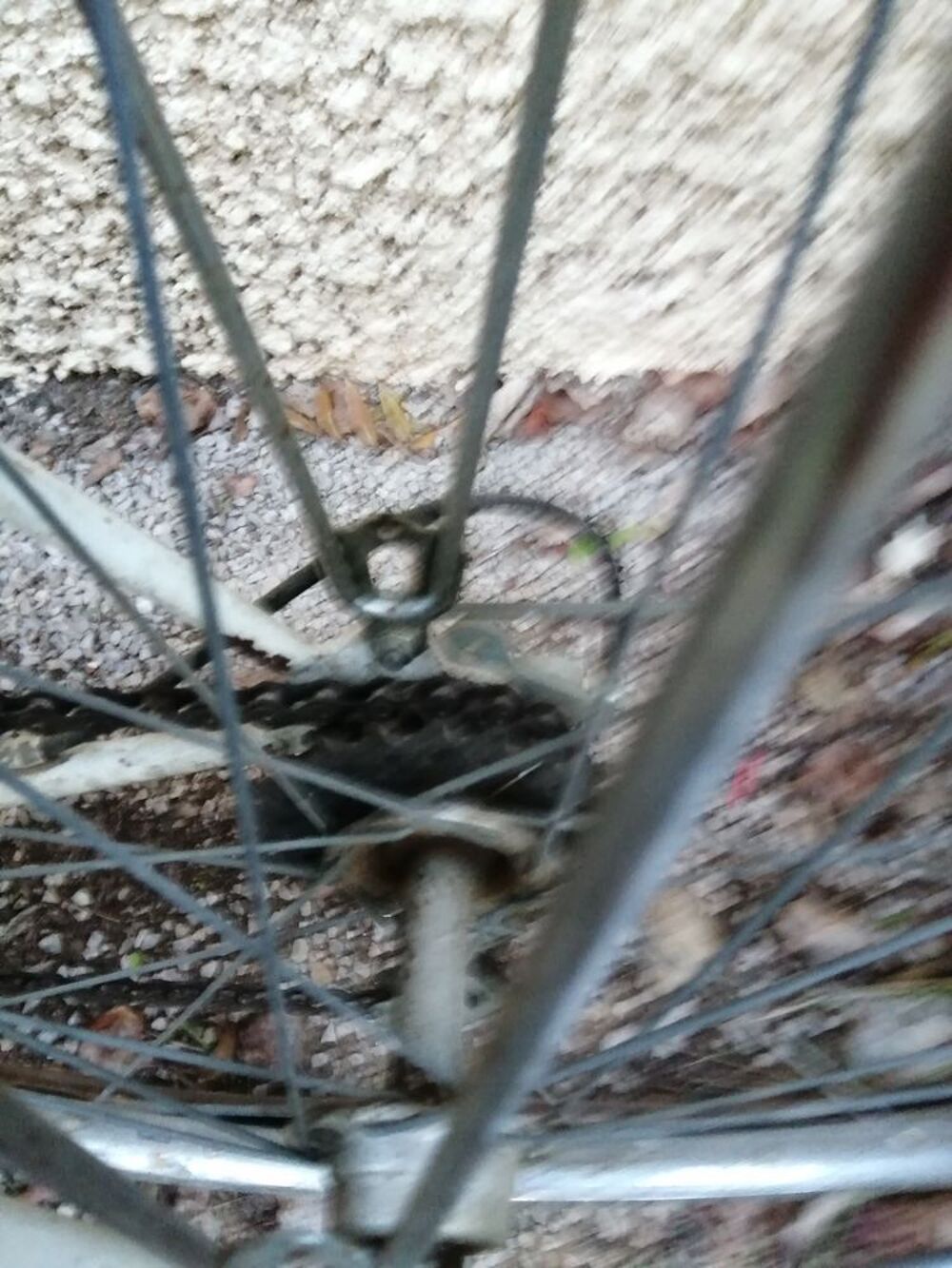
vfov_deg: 67.3
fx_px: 953
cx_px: 476
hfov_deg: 53.1
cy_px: 634
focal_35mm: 26
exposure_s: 1/25
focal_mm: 3.46
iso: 320
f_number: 1.8
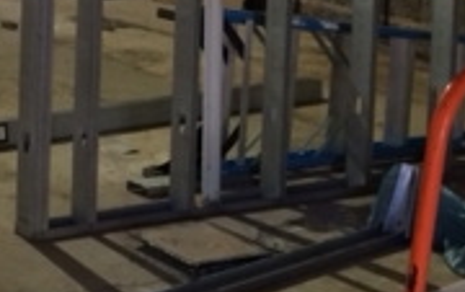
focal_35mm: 113
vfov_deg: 11.2
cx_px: -209
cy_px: -140
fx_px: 1434
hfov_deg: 16.9
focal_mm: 4.12
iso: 100
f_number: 2.2
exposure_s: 1/30
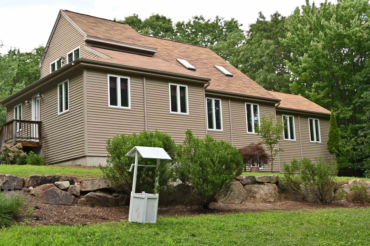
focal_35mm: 47
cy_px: 123
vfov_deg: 28.6
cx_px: 185
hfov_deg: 41.9
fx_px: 483
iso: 200
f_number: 4.5
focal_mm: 47
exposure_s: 1/250
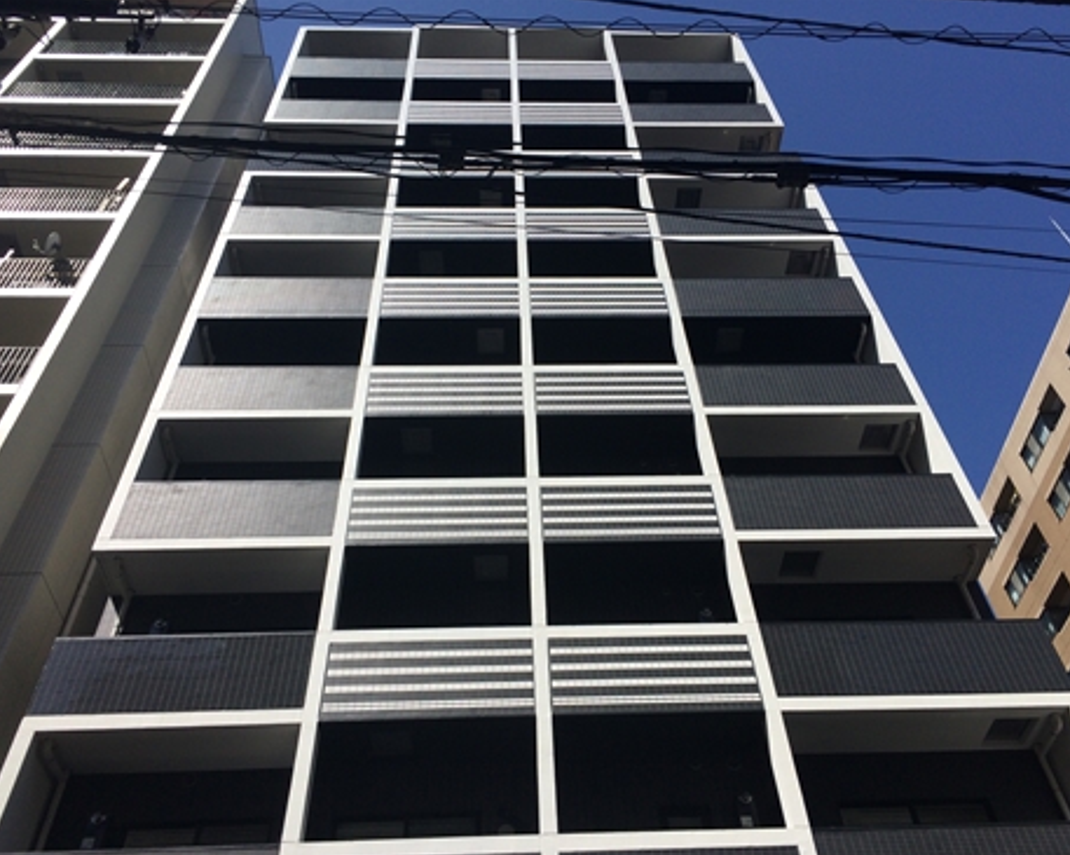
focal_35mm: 31
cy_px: 435
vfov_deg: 47.1
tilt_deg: +47.0
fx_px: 981
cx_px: 550
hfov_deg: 57.2
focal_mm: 4.15
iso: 32
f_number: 2.2
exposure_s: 1/3165
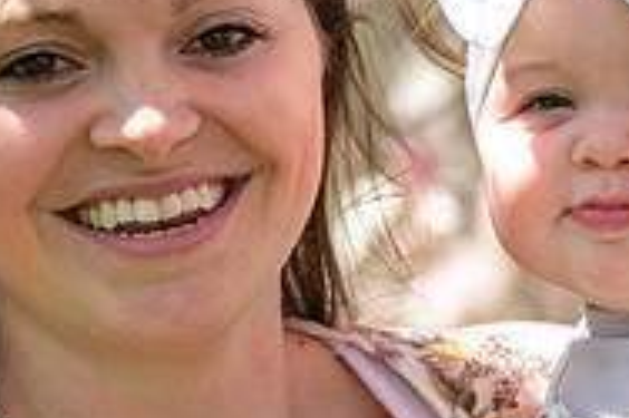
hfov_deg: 7.3
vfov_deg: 4.9
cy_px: 249
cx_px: 574
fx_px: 4923
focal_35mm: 282
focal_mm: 72
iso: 50
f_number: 2.8
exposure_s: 1/500
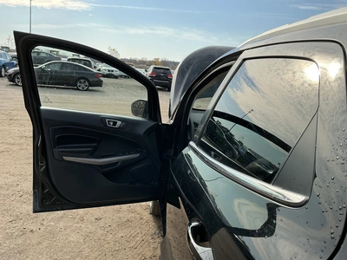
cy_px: 130
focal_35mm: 28
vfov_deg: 49.7
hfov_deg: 63.4
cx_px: 174
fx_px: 281
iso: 25
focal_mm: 3
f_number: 1.8
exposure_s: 1/1490
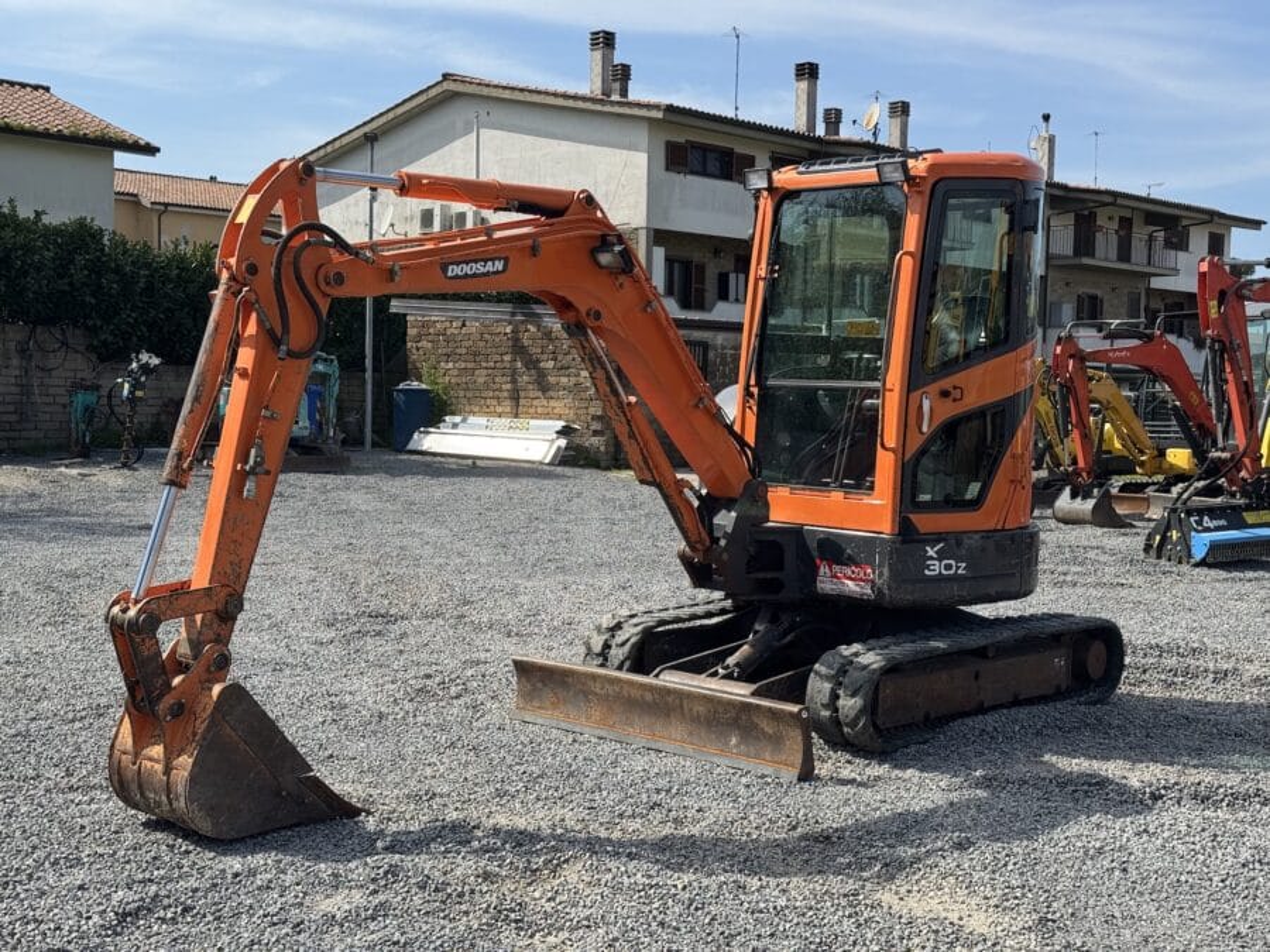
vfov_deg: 30.3
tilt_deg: -2.1
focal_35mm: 48
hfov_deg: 39.7
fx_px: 1761
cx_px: 635
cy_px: 476
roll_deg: -0.7
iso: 64
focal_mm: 6.76
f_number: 1.78
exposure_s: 1/3096
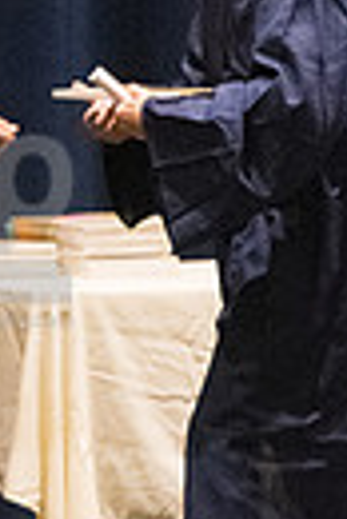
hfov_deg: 2.2
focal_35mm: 622
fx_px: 8969
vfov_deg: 3.3
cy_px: 220
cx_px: -22
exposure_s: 1/250
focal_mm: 120
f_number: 4.5
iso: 8000
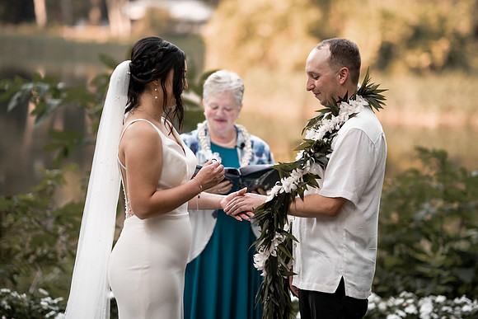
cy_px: 144
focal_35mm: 93
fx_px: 1236
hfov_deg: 21.9
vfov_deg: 14.7
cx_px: 262
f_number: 1.4
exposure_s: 1/1000
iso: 100
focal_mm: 85
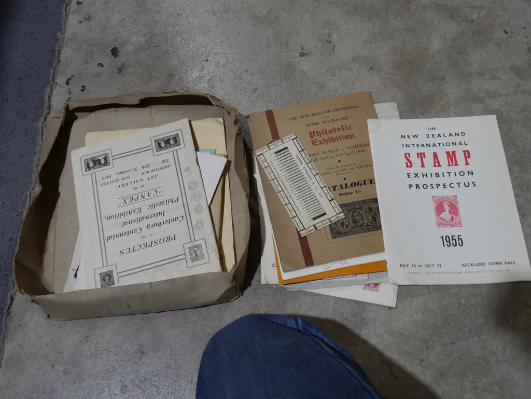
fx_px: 522
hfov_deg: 53.9
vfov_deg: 41.8
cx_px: 266
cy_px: 200
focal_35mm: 34
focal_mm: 17
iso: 200
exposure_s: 1/100
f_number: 4
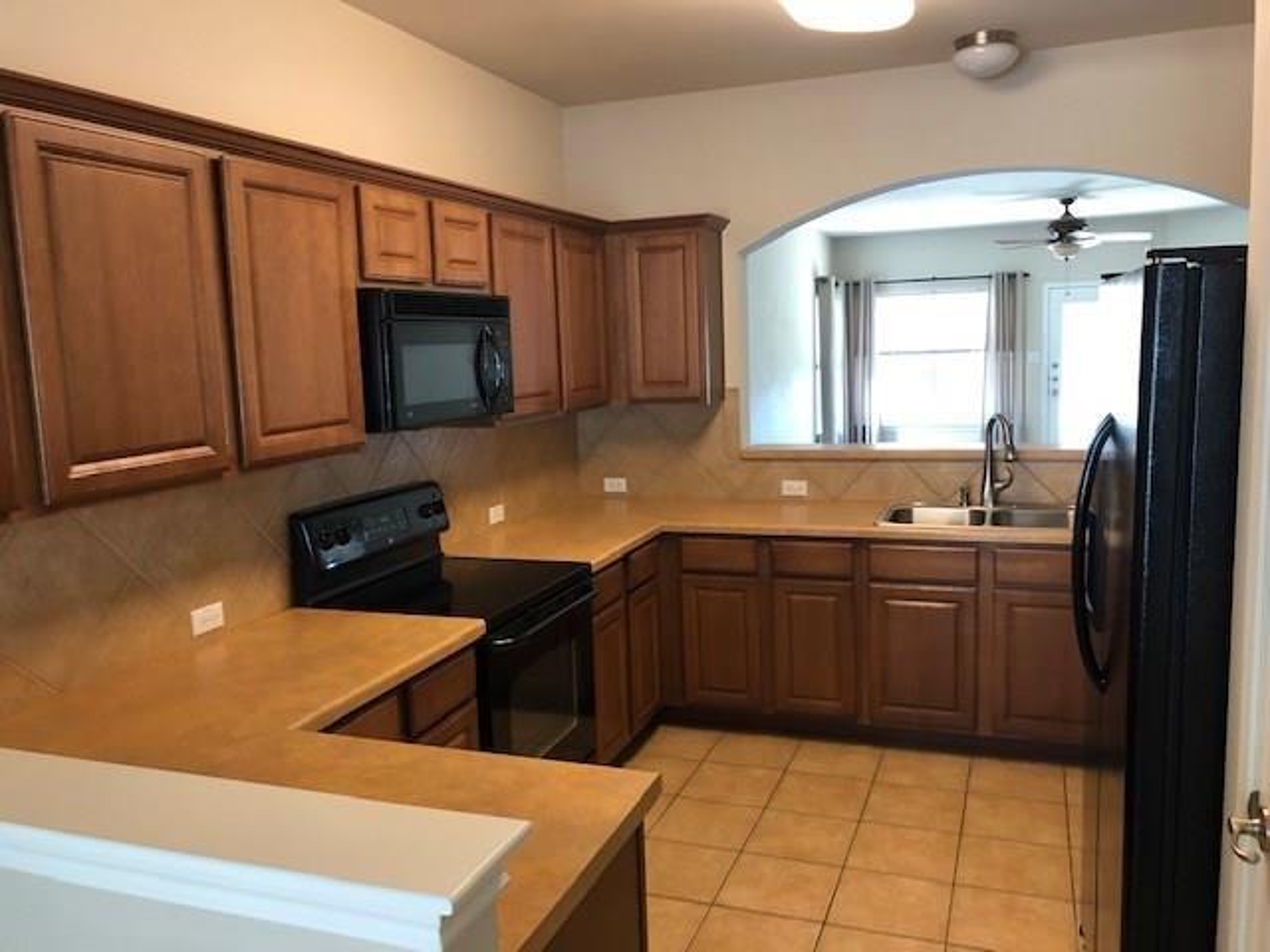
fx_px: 1027
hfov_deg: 63.4
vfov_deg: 49.7
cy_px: 476
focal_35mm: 28
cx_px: 635
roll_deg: +2.5
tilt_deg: -7.8
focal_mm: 4
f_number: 1.8
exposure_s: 1/13
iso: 100
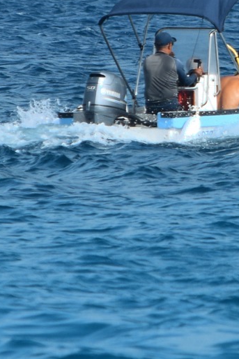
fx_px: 11155
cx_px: 226
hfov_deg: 1.2
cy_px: 138
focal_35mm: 1121
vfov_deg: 1.8
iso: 200
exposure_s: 1/500
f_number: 8
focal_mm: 200
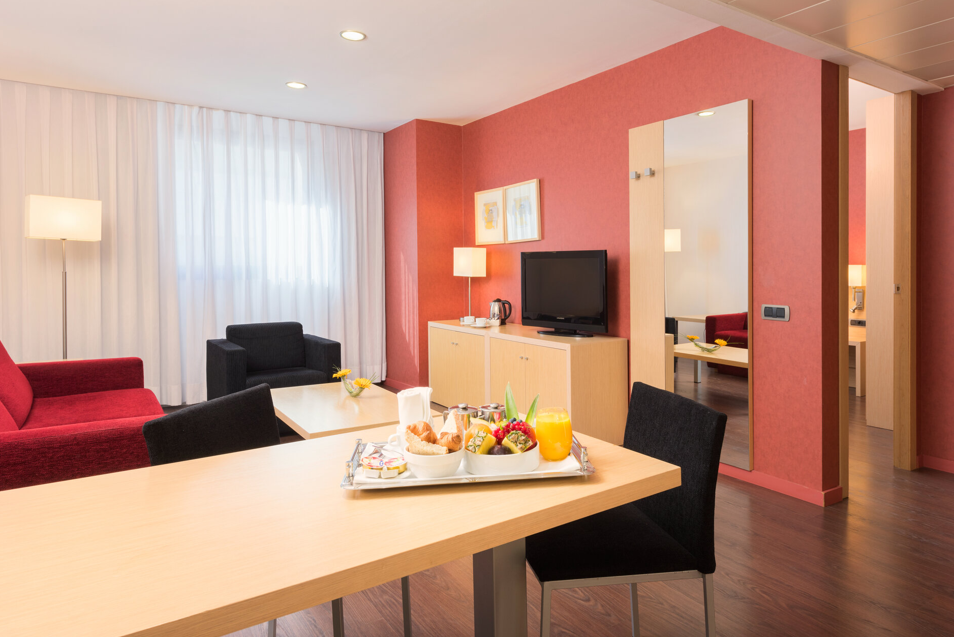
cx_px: 495
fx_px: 636
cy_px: 304
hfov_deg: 73.7
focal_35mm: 24
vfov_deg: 53.2
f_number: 11
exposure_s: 1/15
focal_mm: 22
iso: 160
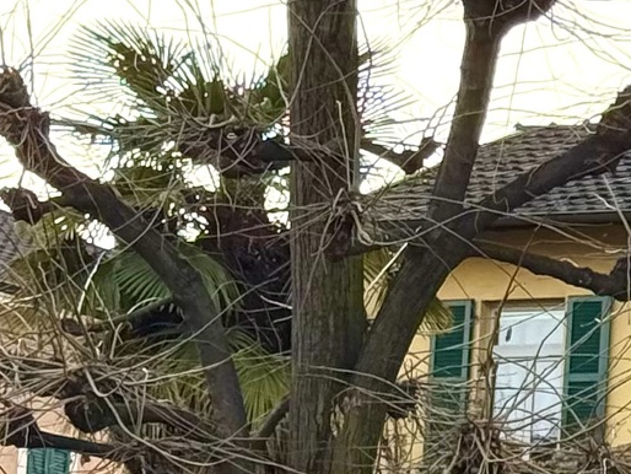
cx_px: 1271
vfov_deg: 6.2
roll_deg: -2.4
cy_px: 440
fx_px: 4359
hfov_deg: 7.9
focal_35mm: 239
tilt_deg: +8.7
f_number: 1.78
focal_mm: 6.76
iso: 100
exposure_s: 1/1167
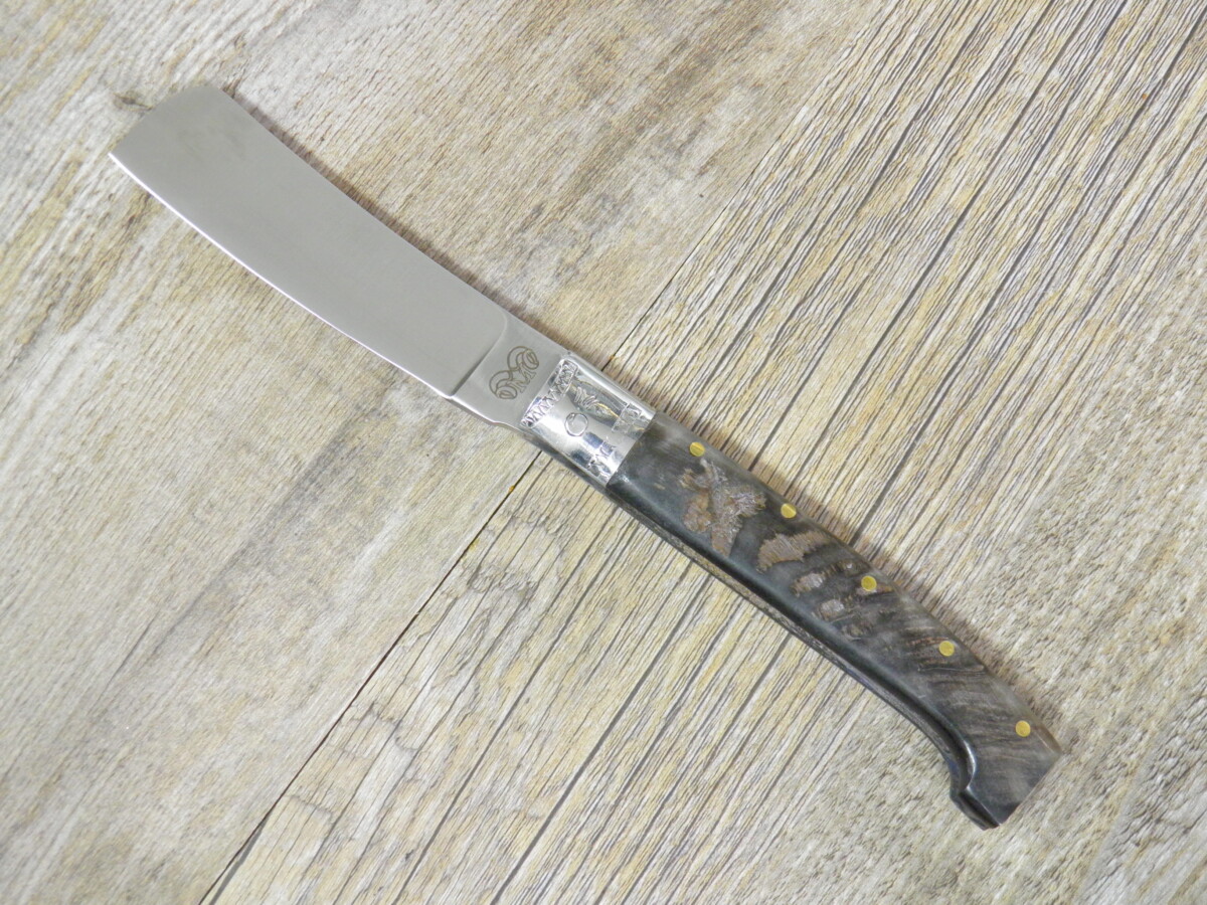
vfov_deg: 26.6
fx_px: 1918
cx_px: 604
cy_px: 452
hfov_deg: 34.9
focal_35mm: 55
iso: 200
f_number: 3.6
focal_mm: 10
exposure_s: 1/15
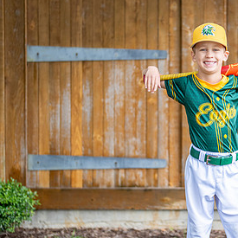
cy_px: 131
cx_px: 224
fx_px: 856
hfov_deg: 15.6
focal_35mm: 110
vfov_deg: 15.8
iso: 320
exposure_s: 1/1250
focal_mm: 50
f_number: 1.2
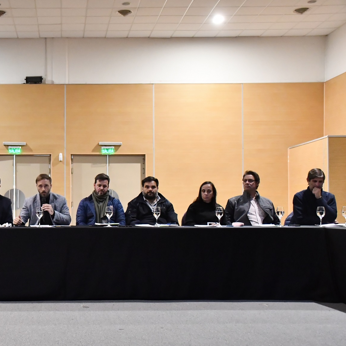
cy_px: 194
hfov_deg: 31.1
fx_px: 599
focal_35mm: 53
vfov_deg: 32.2
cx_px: 53
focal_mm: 24
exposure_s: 1/60
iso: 4000
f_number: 4
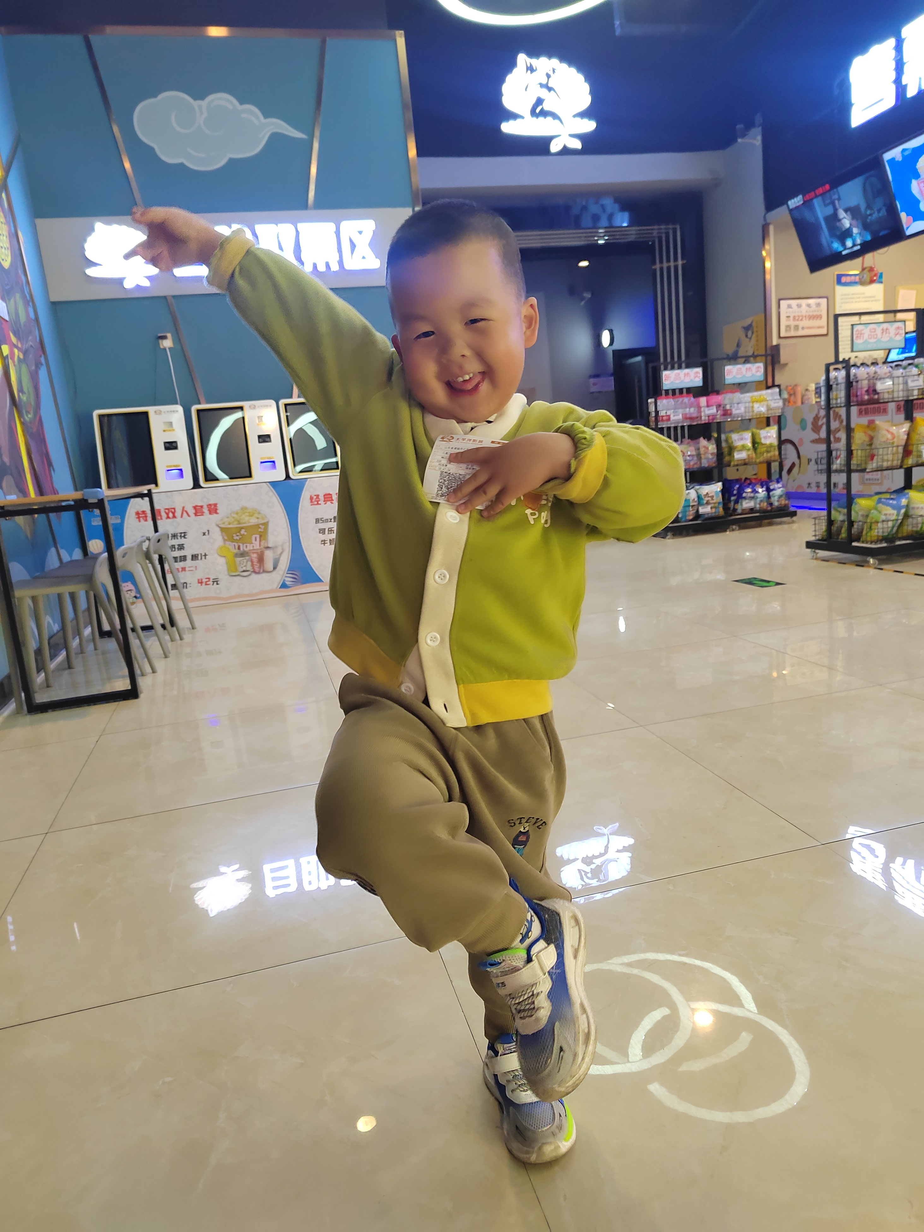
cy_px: 616
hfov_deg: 58.9
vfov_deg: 73.9
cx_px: 462
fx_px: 819
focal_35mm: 23
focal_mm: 5.52
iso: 2213
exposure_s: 1/50
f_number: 1.9
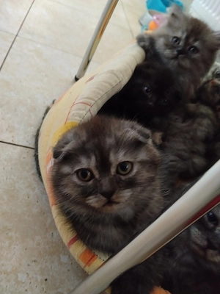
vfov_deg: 61.7
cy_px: 147
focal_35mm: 29
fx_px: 246
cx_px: 110
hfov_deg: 48.2
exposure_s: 1/20
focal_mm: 4.22
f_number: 1.8
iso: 500
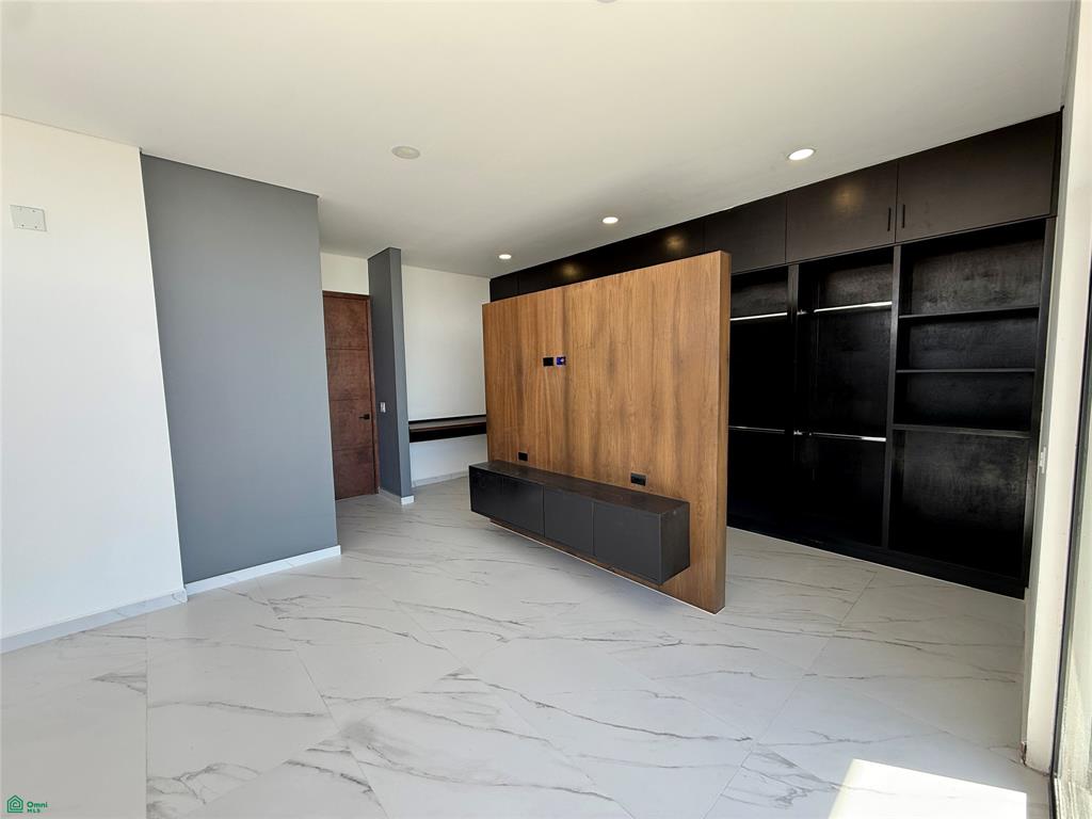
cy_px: 410
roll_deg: +0.3
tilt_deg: -5.1
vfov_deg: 85.7
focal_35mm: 14
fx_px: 442
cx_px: 546
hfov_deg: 102.1
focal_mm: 2.22
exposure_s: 1/99
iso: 50
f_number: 2.2
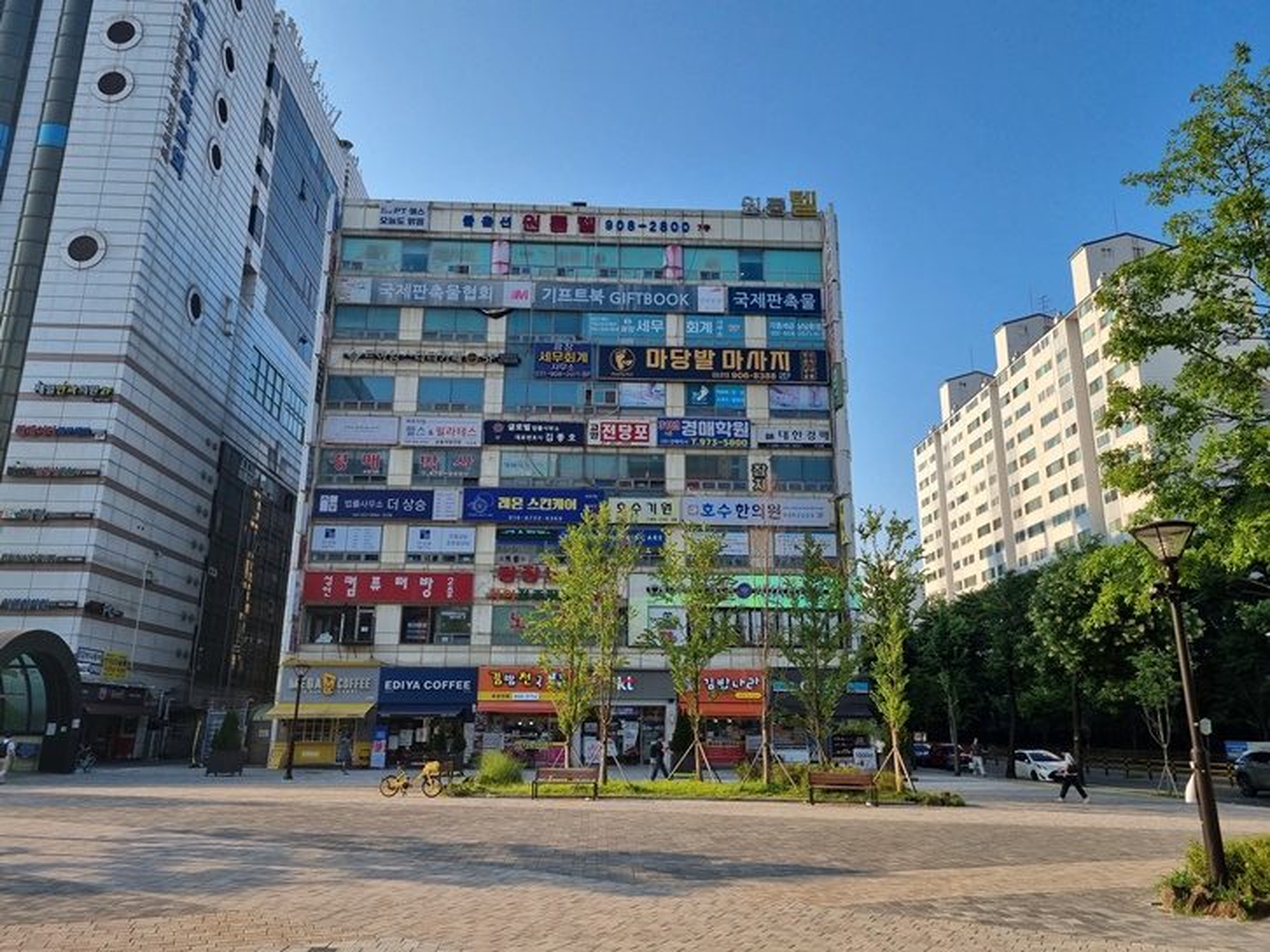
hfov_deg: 67.3
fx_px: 954
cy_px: 476
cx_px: 635
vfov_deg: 53.0
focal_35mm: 26
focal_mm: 5.4
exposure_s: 1/1456
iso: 50
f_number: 1.8
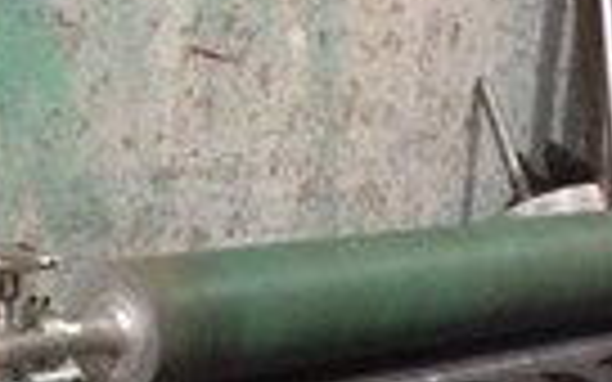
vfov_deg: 9.6
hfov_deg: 16.2
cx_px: 410
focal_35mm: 129
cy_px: 735
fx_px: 2152
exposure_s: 1/15
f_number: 2.4
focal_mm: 4.12
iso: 640
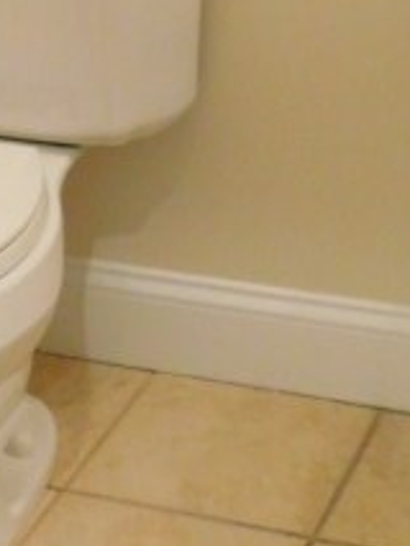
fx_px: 2051
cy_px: -328
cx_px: 131
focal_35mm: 130
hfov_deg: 11.4
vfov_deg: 14.0
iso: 400
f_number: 3.5
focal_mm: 6.3
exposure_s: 1/20
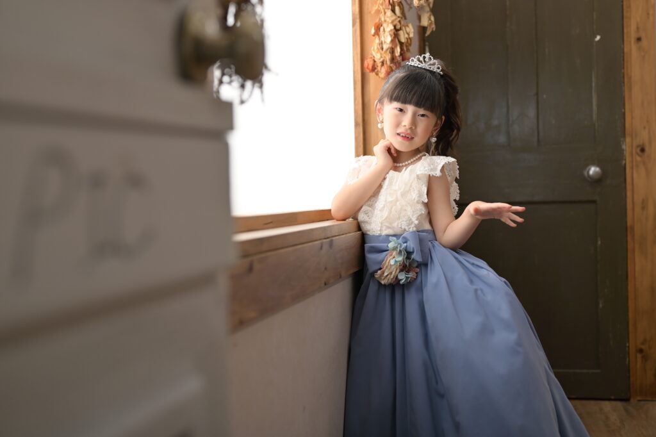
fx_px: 911
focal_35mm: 50
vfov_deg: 27.0
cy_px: 218
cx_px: 328
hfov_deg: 39.6
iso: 160
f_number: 3.2
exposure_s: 1/200
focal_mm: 50
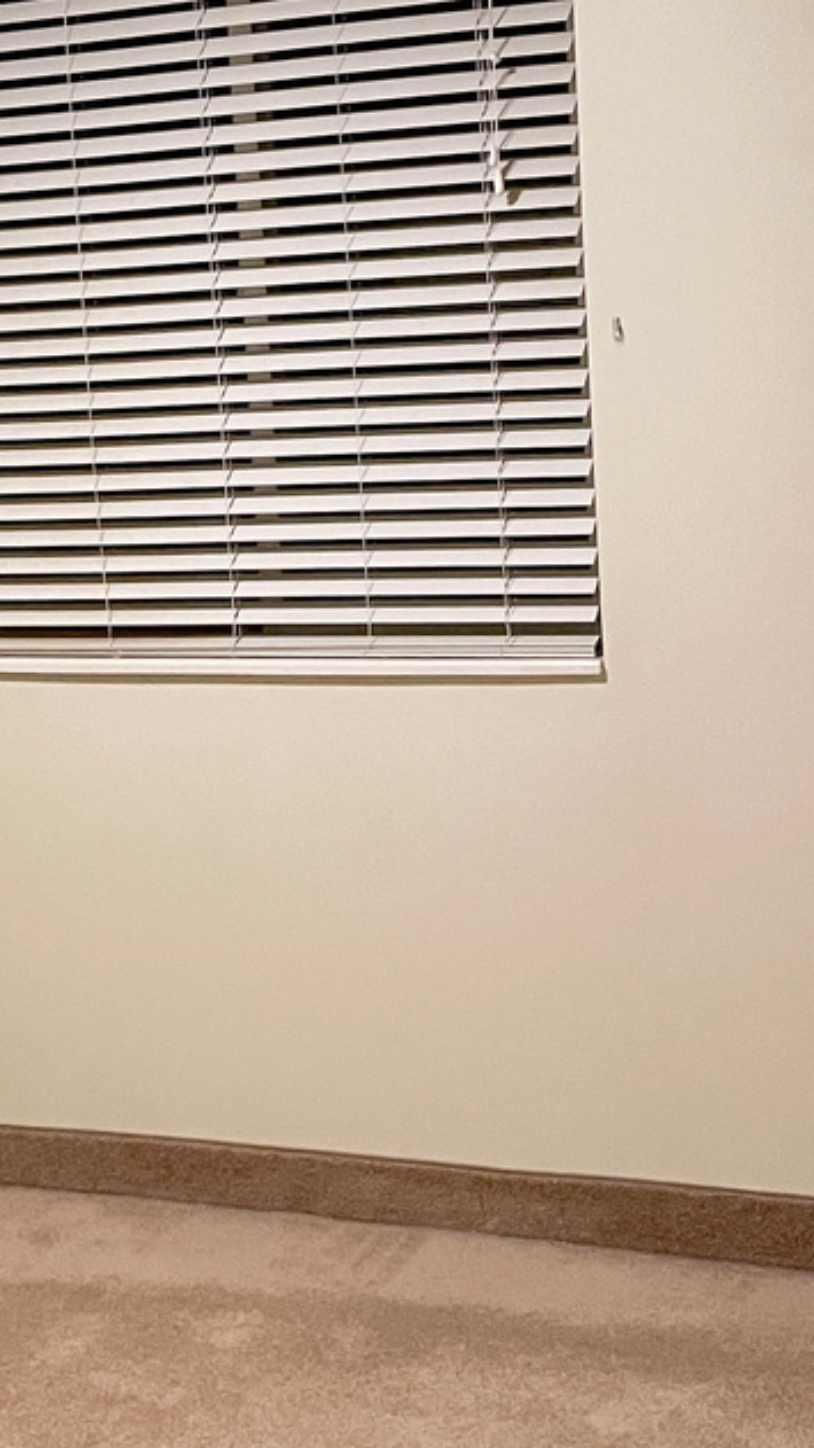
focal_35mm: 69
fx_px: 2647
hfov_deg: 17.4
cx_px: 195
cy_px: 578
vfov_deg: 30.5
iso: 500
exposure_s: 1/60
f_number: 1.6
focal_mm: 4.2
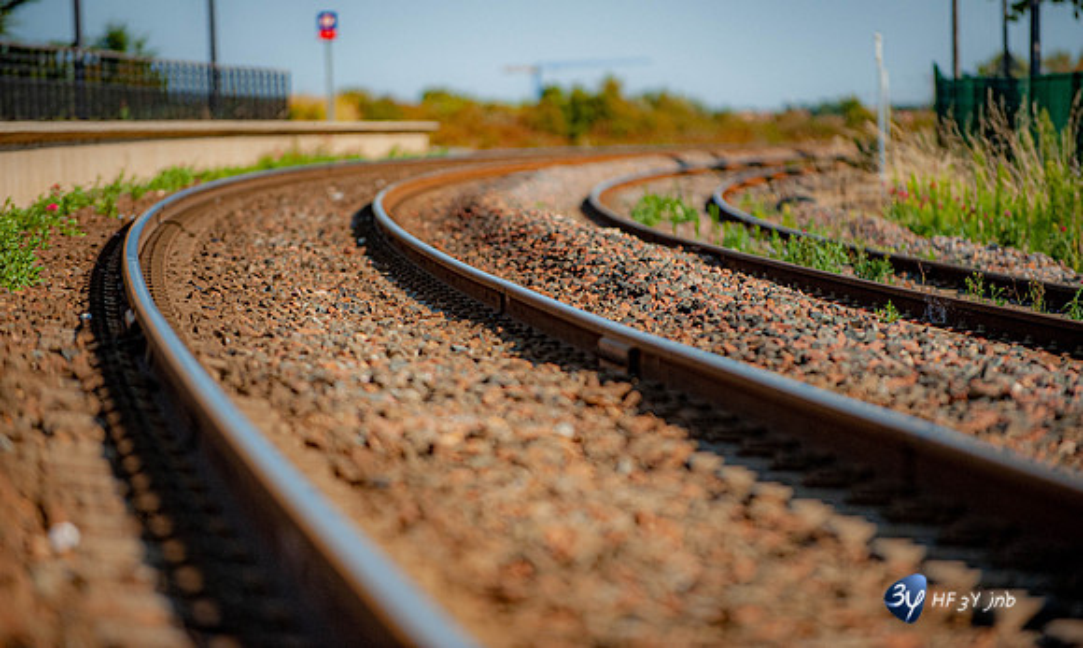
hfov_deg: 10.3
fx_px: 6011
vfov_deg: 6.2
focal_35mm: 206
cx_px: 542
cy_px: 288
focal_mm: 200
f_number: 2.8
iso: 1250
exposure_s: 1/8000
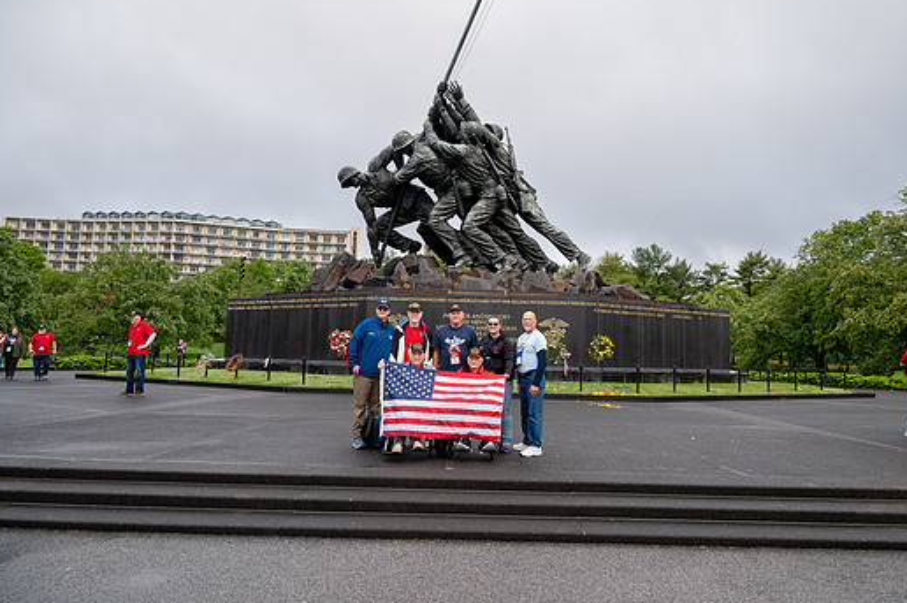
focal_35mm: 27
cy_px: 287
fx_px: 680
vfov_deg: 47.8
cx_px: 494
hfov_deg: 67.3
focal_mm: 24
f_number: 6.3
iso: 180
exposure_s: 1/100
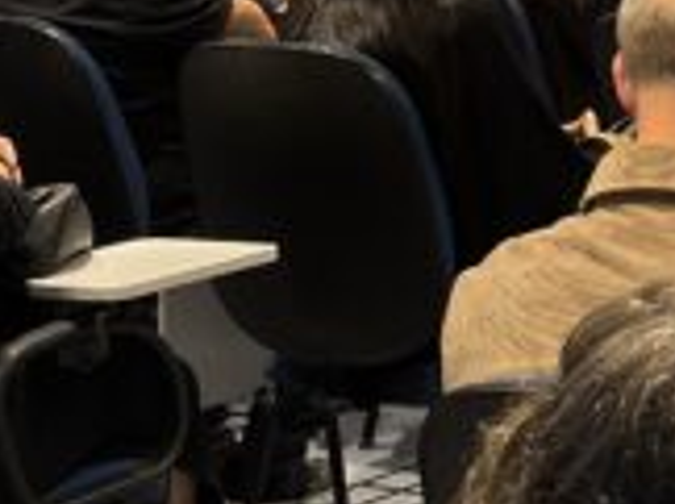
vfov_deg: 8.1
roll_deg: +1.2
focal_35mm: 177
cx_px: 892
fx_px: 3446
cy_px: -417
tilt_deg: -0.4
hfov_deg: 10.9
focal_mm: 6.76
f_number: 1.78
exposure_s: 1/40
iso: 250
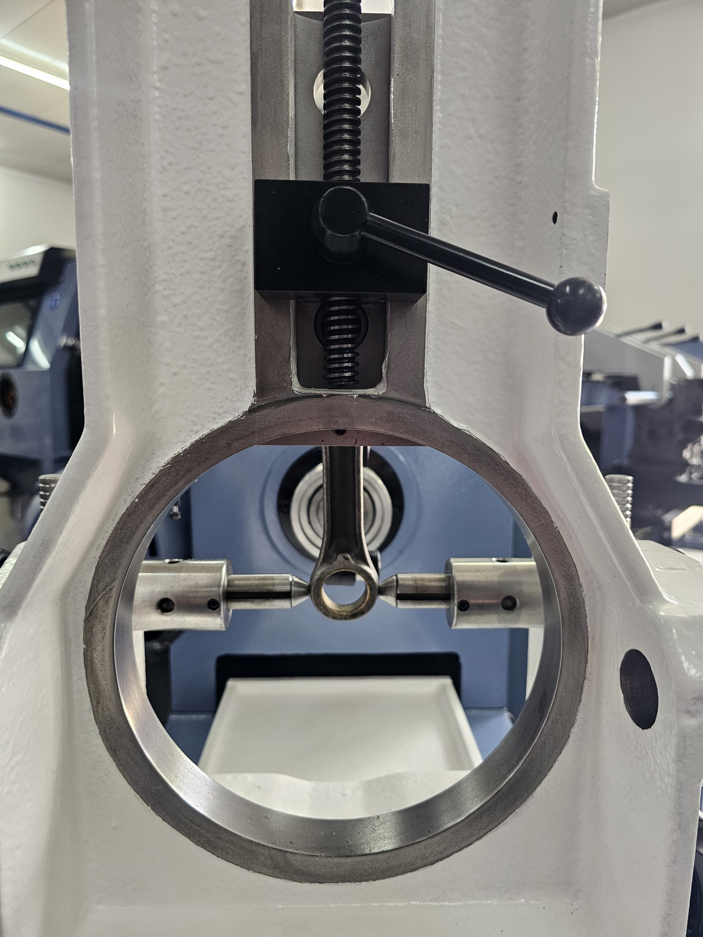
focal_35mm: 23
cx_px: 352
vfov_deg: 73.9
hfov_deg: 58.9
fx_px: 623
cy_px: 468
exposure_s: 1/100
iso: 250
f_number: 1.7
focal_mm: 6.3
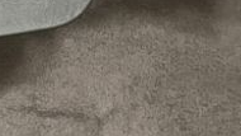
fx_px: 952
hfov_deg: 12.4
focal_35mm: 149
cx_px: -273
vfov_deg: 7.5
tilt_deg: -82.2
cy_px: -210
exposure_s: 1/40
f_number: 1.6
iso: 640
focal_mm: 5.1
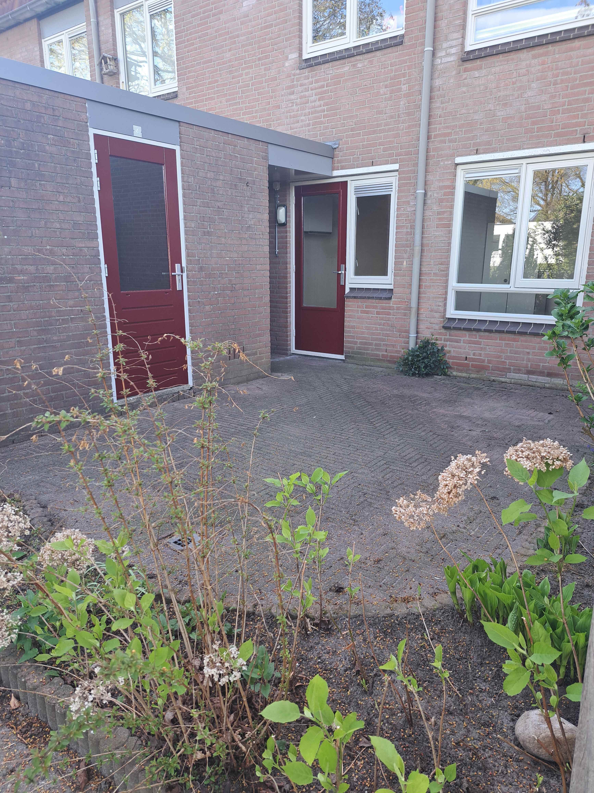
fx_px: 549
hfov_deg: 56.8
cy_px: 396
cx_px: 297
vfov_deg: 71.6
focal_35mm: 24
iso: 50
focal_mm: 5.23
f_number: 1.8
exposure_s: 1/100
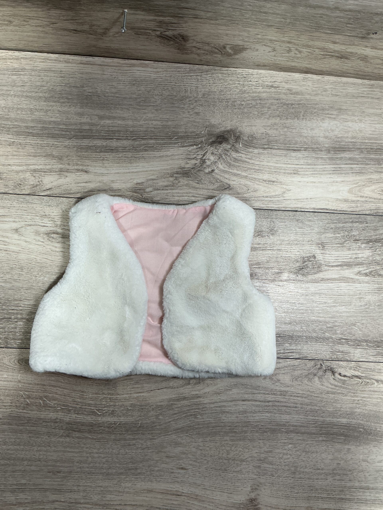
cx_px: 192
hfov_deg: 48.2
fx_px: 428
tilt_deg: -83.6
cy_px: 255
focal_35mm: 29
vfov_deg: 61.7
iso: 40
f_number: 1.8
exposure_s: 1/50
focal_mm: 3
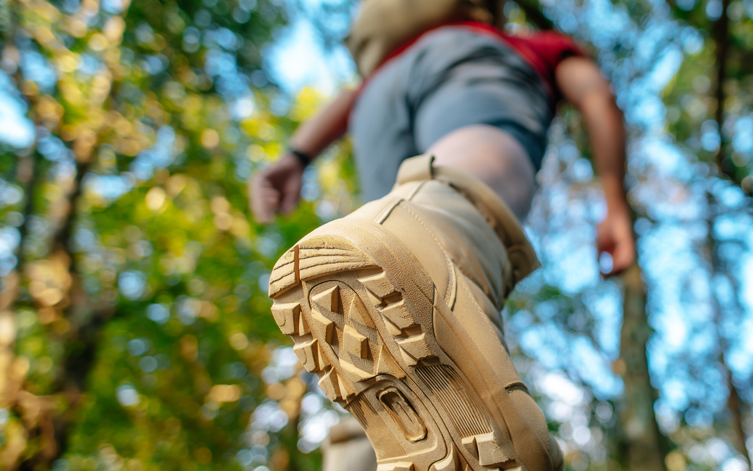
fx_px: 636
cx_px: 553
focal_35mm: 31
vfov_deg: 40.6
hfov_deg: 58.4
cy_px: 228
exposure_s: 1/160
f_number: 2
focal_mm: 20
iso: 100
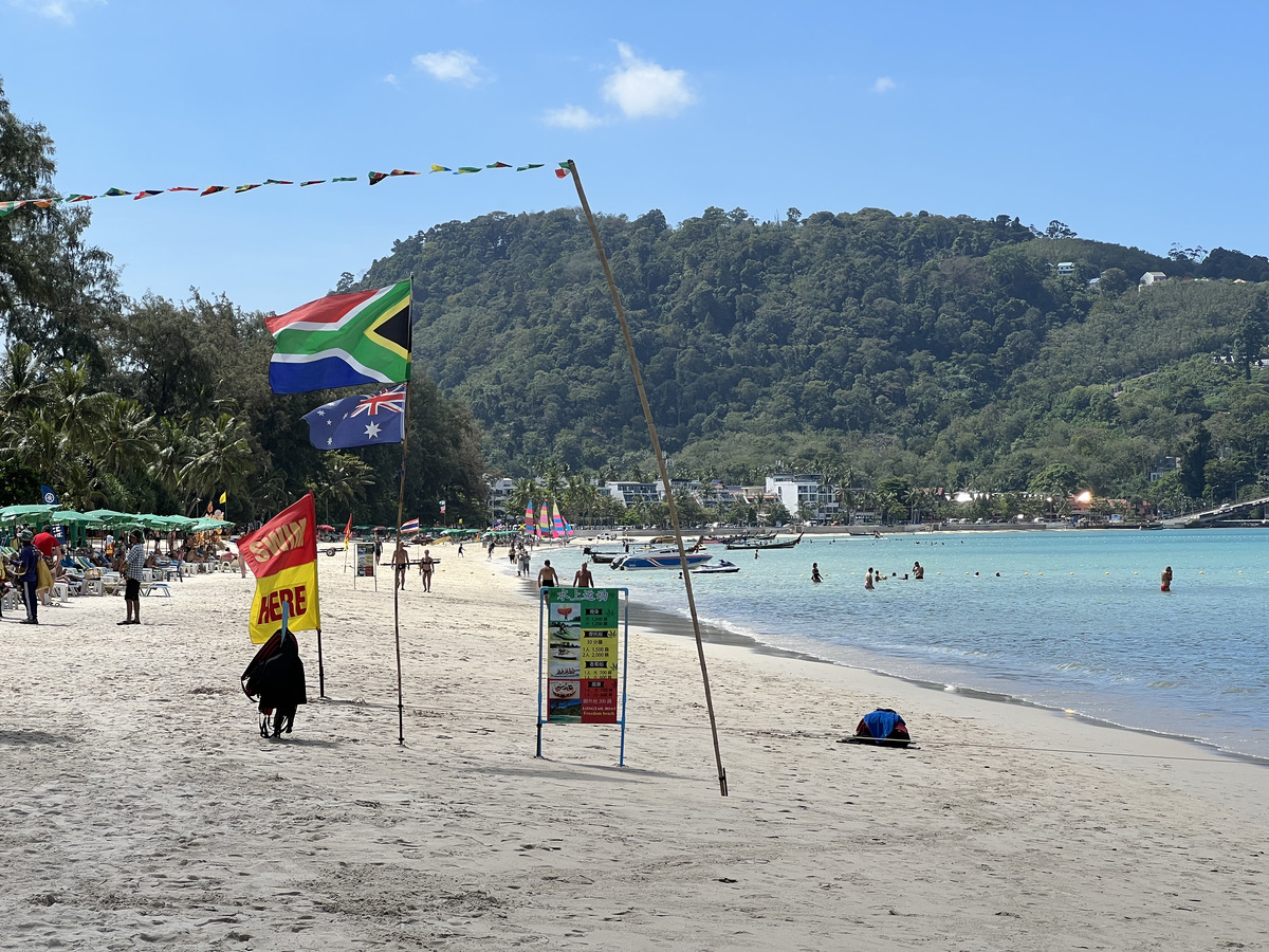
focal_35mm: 77
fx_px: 2823
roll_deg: +1.8
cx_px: 634
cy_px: 476
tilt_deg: +0.5
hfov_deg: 25.3
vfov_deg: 19.1
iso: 32
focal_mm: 9
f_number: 2.8
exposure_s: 1/1119
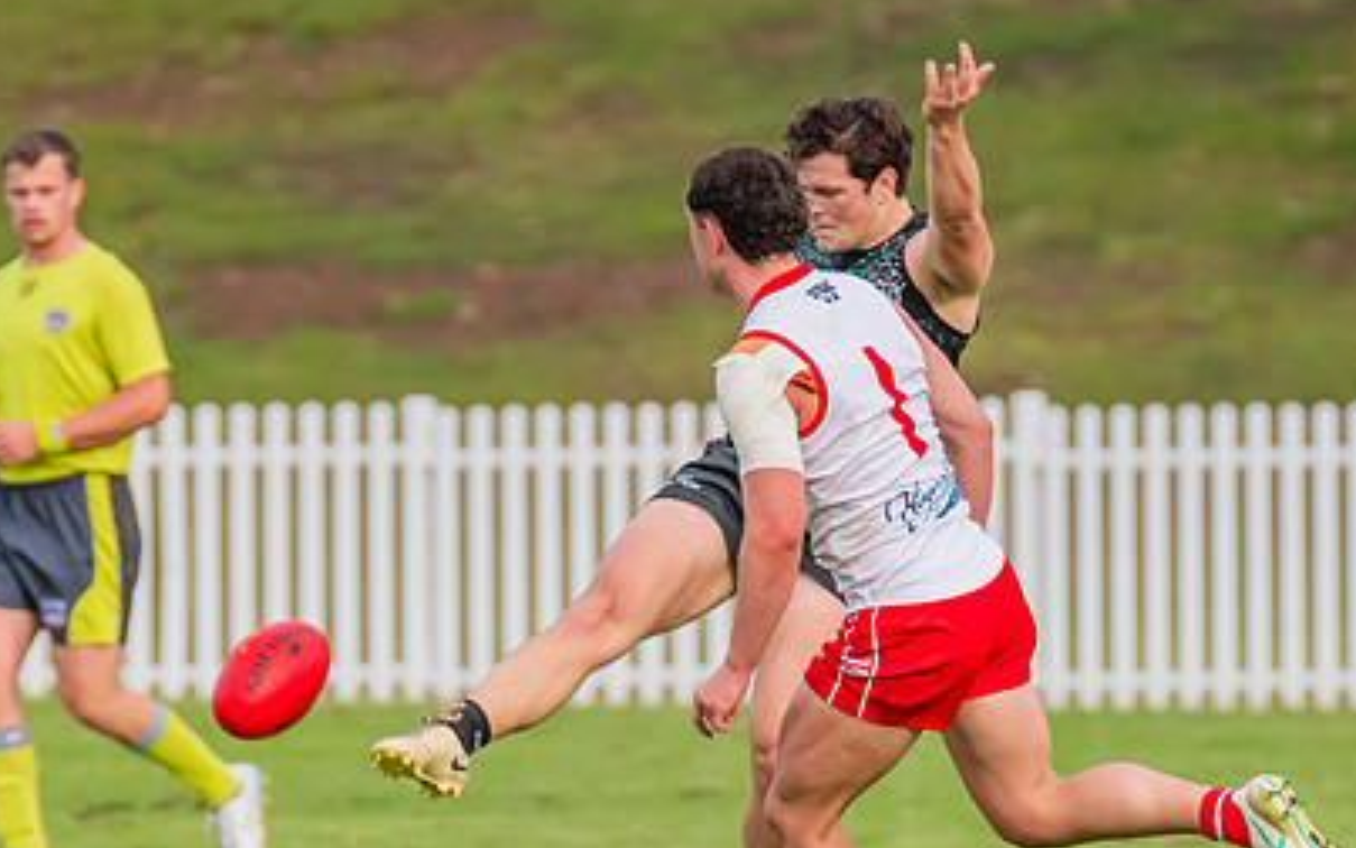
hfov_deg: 1.8
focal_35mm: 1171
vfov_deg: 1.1
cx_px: 764
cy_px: 650
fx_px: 43281
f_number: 5.6
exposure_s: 1/1600
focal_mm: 420
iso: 800
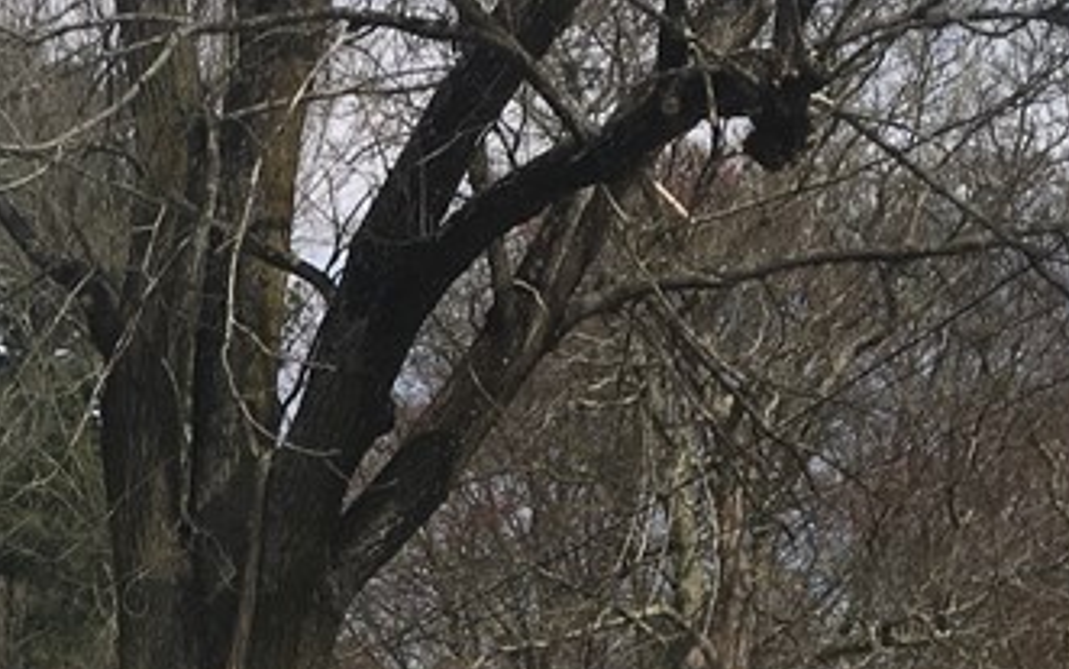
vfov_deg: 13.2
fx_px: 2768
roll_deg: +0.3
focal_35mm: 95
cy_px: 924
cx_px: -226
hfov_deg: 20.4
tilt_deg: +0.2
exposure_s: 1/2404
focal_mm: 4.15
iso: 25
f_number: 2.2
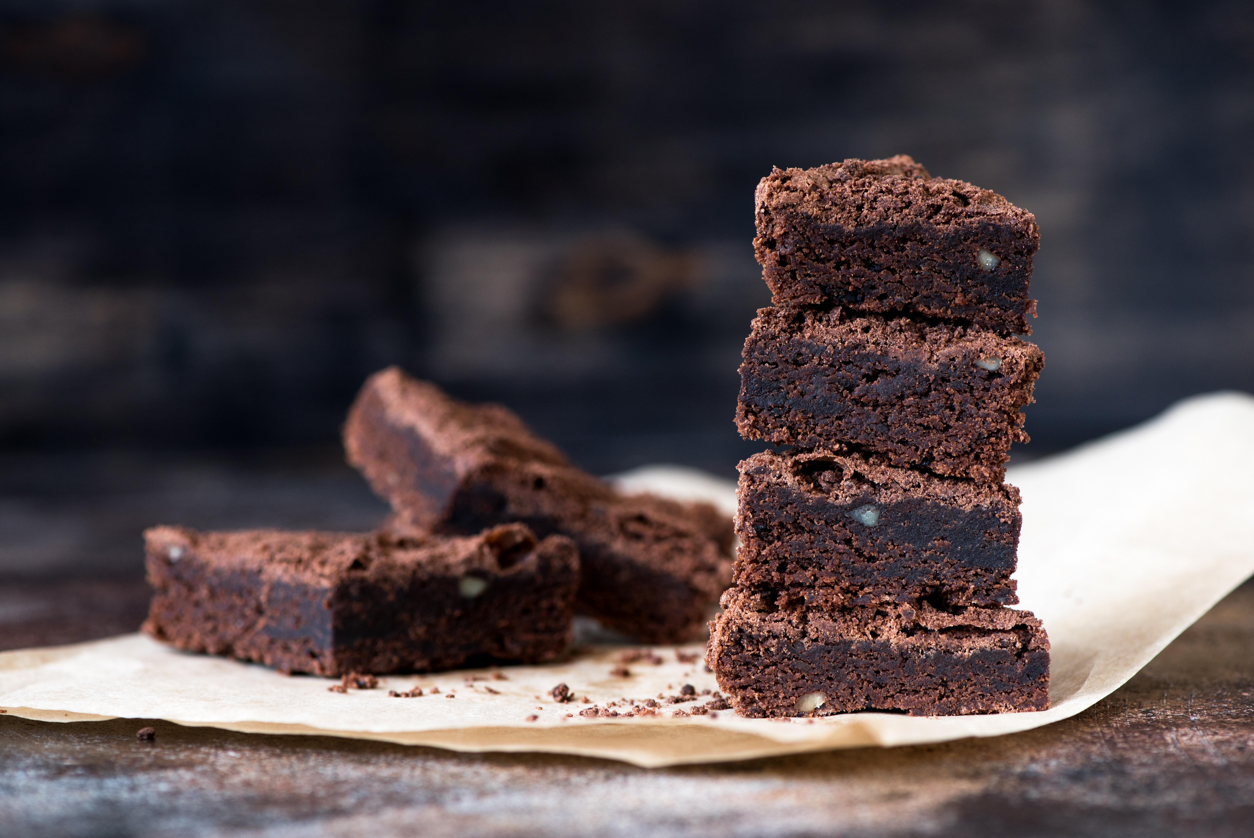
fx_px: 3660
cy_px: 419
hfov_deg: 19.4
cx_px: 627
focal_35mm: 105
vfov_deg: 13.1
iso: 100
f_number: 5.6
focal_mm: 105
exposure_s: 1/2
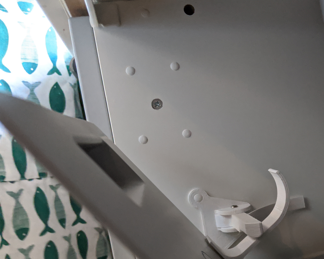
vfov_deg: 33.7
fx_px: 422
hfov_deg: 40.1
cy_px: 183
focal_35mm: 44
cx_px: 264
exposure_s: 1/99.9
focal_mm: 4.44
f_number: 1.8
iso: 1009
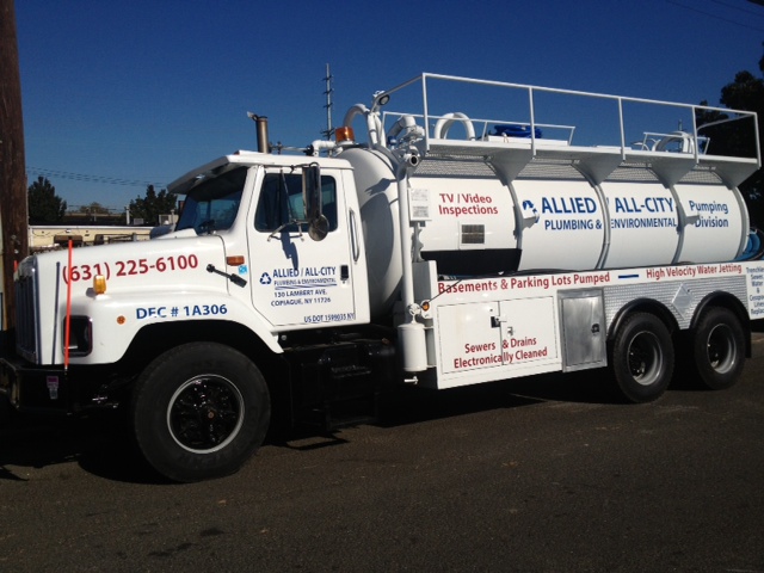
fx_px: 772
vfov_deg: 40.7
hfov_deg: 52.6
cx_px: 382
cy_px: 286
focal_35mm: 35
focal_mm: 4.28
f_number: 2.4
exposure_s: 1/5525
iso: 50
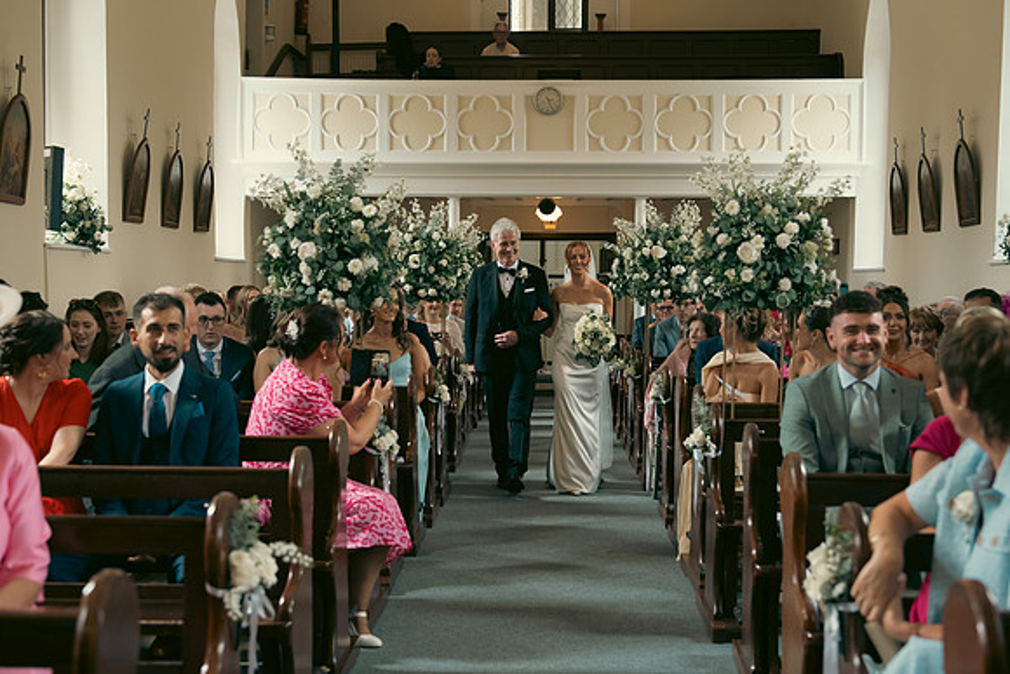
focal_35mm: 50
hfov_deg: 39.6
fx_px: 1403
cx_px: 505
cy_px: 337
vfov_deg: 27.0
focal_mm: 50
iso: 1250
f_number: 3.5
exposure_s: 1/200
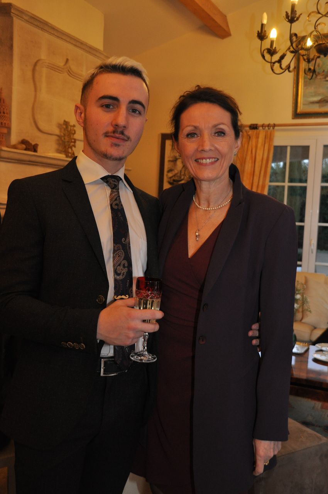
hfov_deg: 34.1
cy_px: 247
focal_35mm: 39
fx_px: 534
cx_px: 164
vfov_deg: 49.6
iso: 800
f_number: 4
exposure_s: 1/60
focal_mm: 26
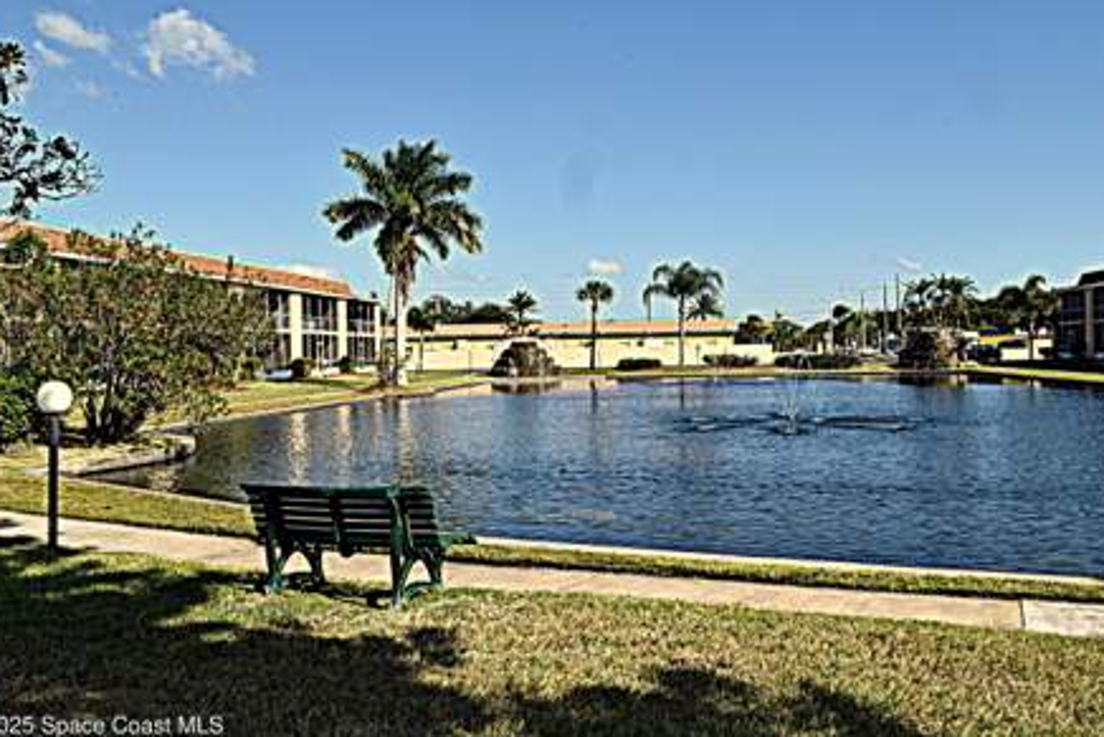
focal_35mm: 33
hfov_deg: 57.2
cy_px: 355
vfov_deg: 40.0
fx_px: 1012
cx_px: 572
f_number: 22
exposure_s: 1/200
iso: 640
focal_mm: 20
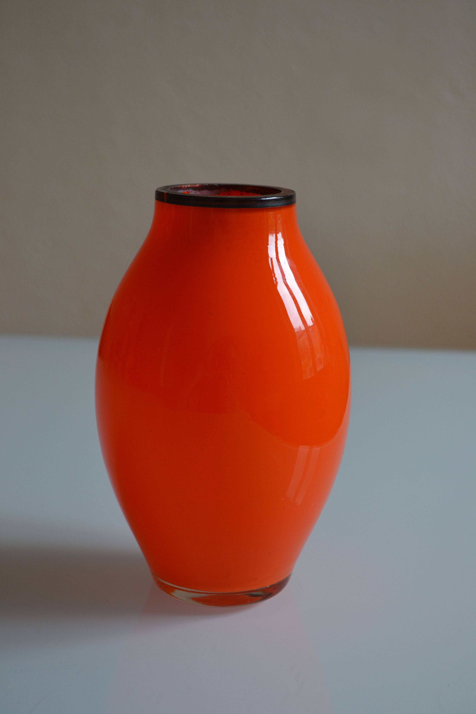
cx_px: 238
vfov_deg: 33.4
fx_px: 1190
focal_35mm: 60
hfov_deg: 22.6
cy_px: 357
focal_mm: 40
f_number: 5.6
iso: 250
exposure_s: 1/125
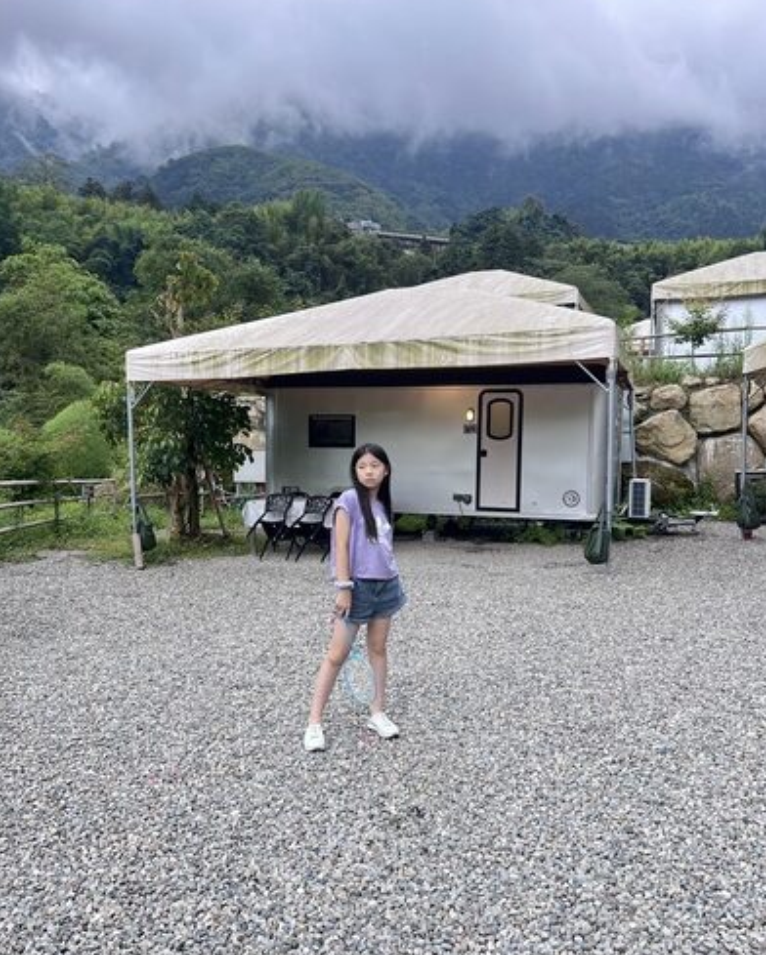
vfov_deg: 62.1
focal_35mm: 28
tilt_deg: -2.5
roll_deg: -0.3
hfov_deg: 51.6
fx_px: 792
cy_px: 500
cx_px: 388
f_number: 1.5
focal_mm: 5.7
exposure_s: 1/121
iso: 50
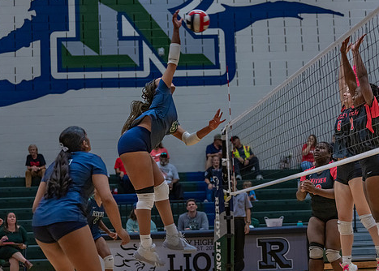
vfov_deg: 15.7
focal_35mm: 91
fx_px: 980
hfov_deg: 21.9
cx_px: 187
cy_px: 125
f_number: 2.8
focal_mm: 70
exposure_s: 1/1000
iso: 2500
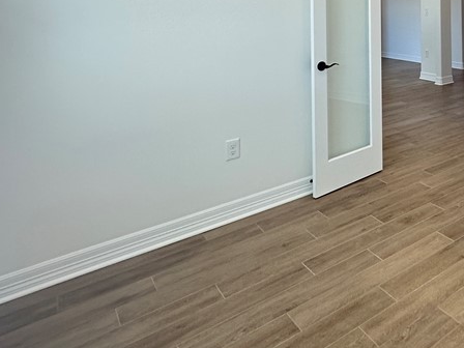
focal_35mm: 32
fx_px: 429
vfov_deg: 38.7
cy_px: -7
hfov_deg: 47.2
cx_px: 464
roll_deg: +0.0
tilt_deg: +0.0
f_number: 2.2
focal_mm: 2.22
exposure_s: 1/120
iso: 100
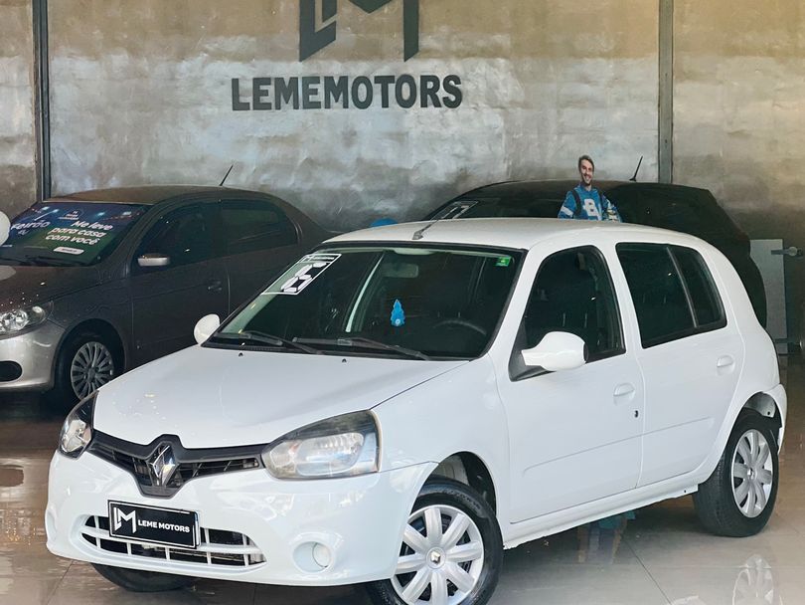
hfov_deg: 25.3
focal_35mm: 77
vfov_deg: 19.1
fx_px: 1791
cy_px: 302
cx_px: 402
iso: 40
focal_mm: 9
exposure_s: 1/121
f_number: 2.8
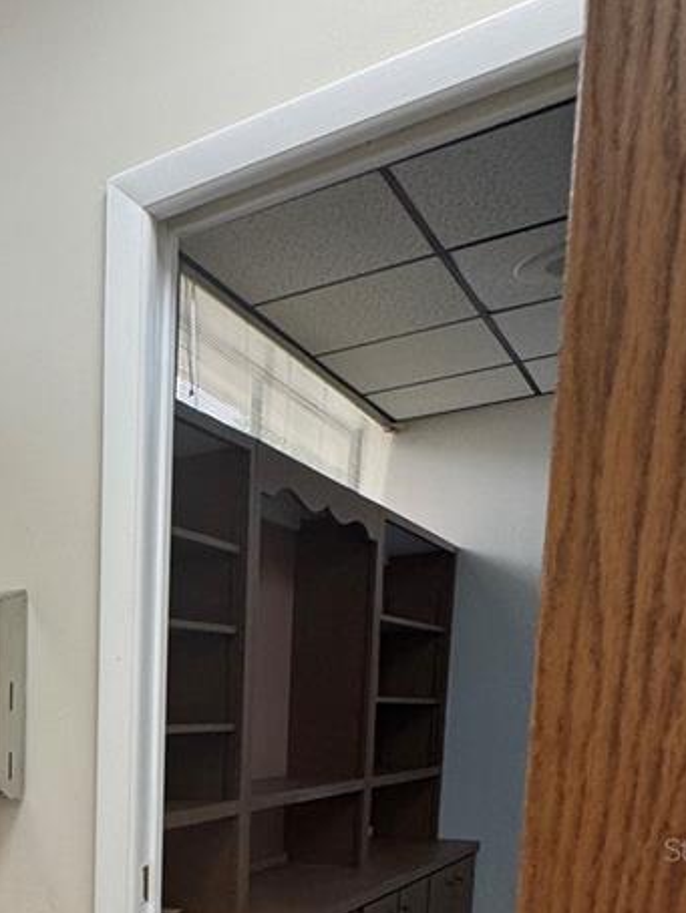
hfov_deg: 33.0
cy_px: 849
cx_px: -99
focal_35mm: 37
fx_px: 977
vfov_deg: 44.8
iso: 125
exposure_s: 1/120
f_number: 2.2
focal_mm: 2.22
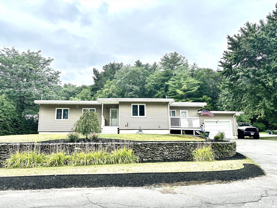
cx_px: 138
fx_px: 192
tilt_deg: +11.0
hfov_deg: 71.6
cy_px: 104
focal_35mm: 24
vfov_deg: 56.8
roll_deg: +0.3
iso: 80
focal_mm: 6.86
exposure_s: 1/2732
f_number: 1.78
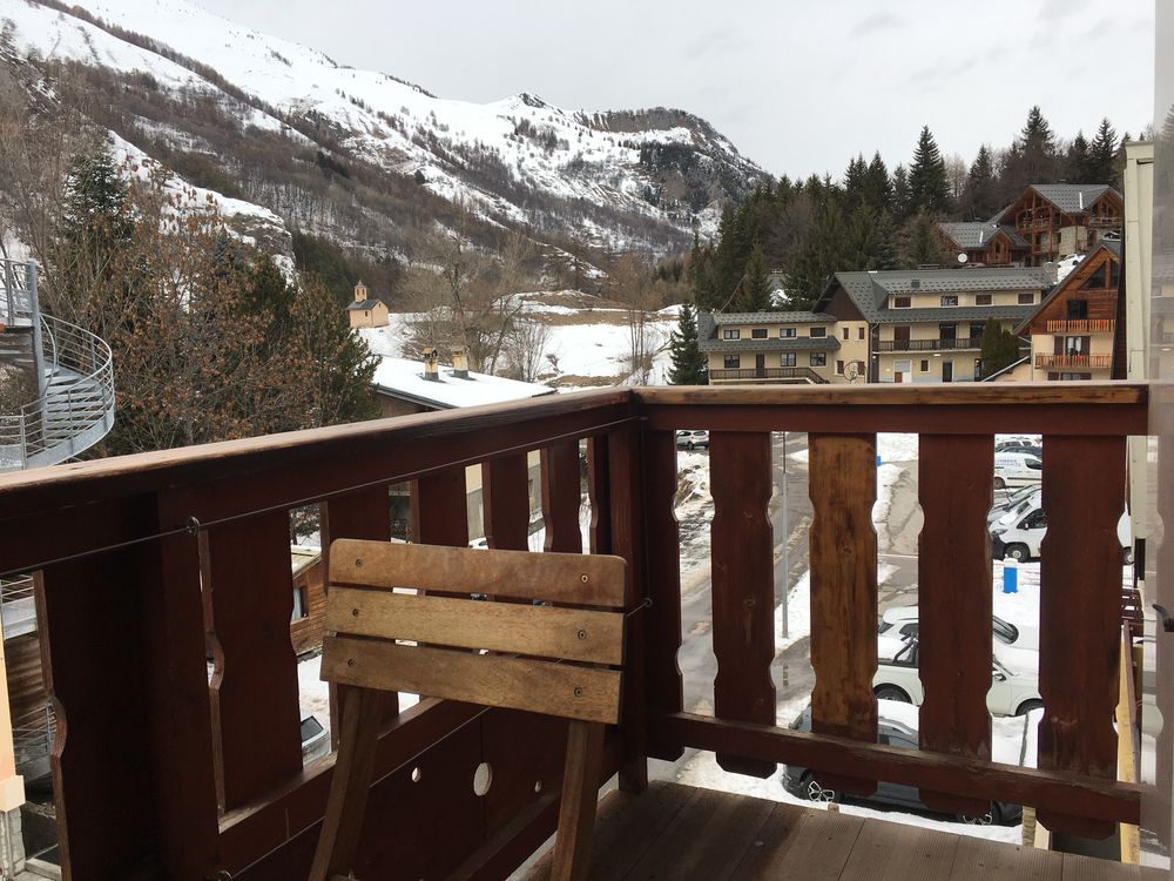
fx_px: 984
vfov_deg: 48.2
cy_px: 440
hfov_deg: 61.7
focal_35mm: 29
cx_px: 587
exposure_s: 1/565
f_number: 2.2
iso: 25
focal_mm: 4.15
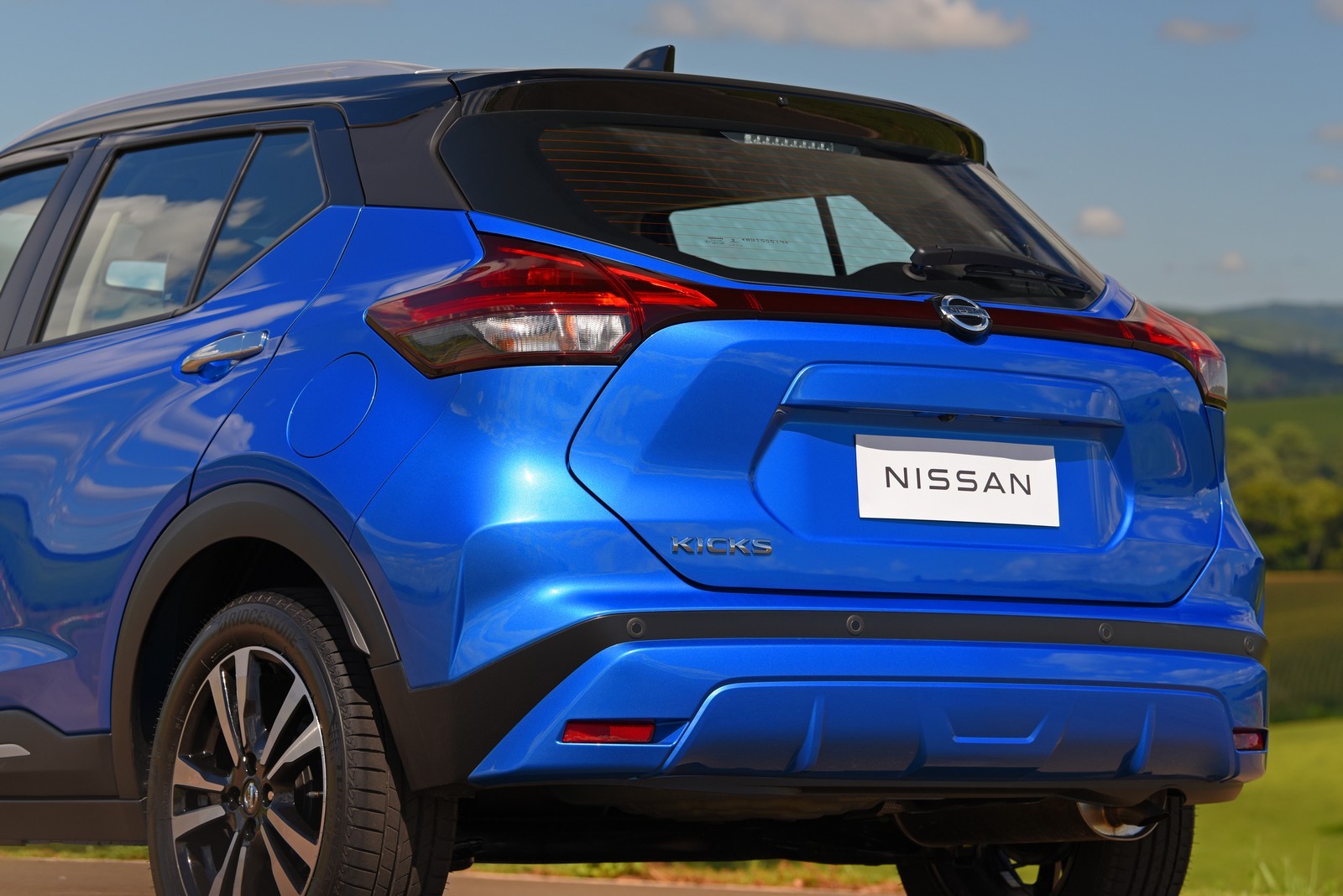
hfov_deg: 18.6
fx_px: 4105
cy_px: 448
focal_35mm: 110
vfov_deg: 12.5
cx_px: 672
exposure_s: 1/500
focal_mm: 110
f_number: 5.6
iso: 250
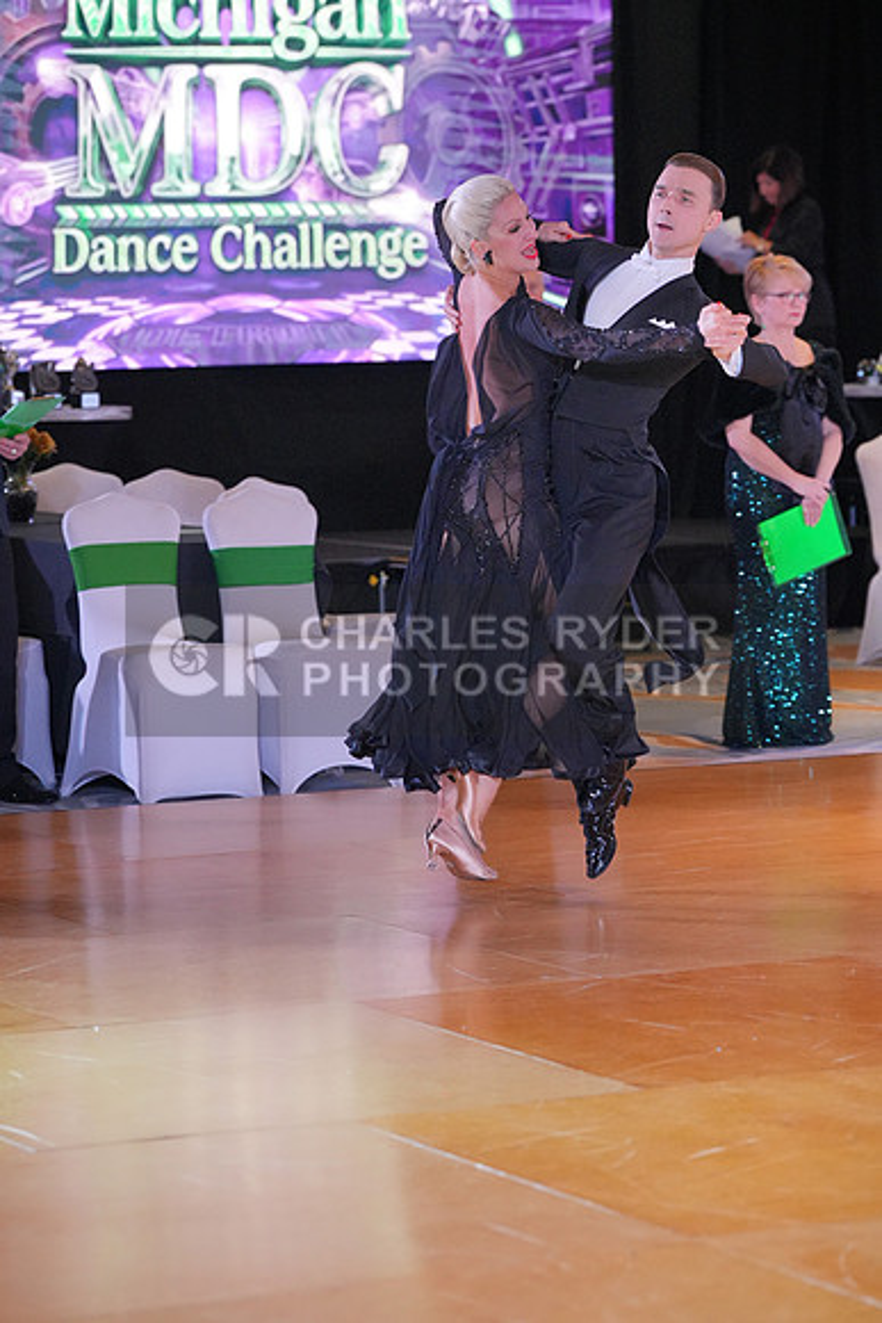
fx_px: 4370
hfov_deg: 11.5
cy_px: 662
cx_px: 441
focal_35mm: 119
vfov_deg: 17.2
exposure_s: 1/400
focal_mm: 119
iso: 5000
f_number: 4
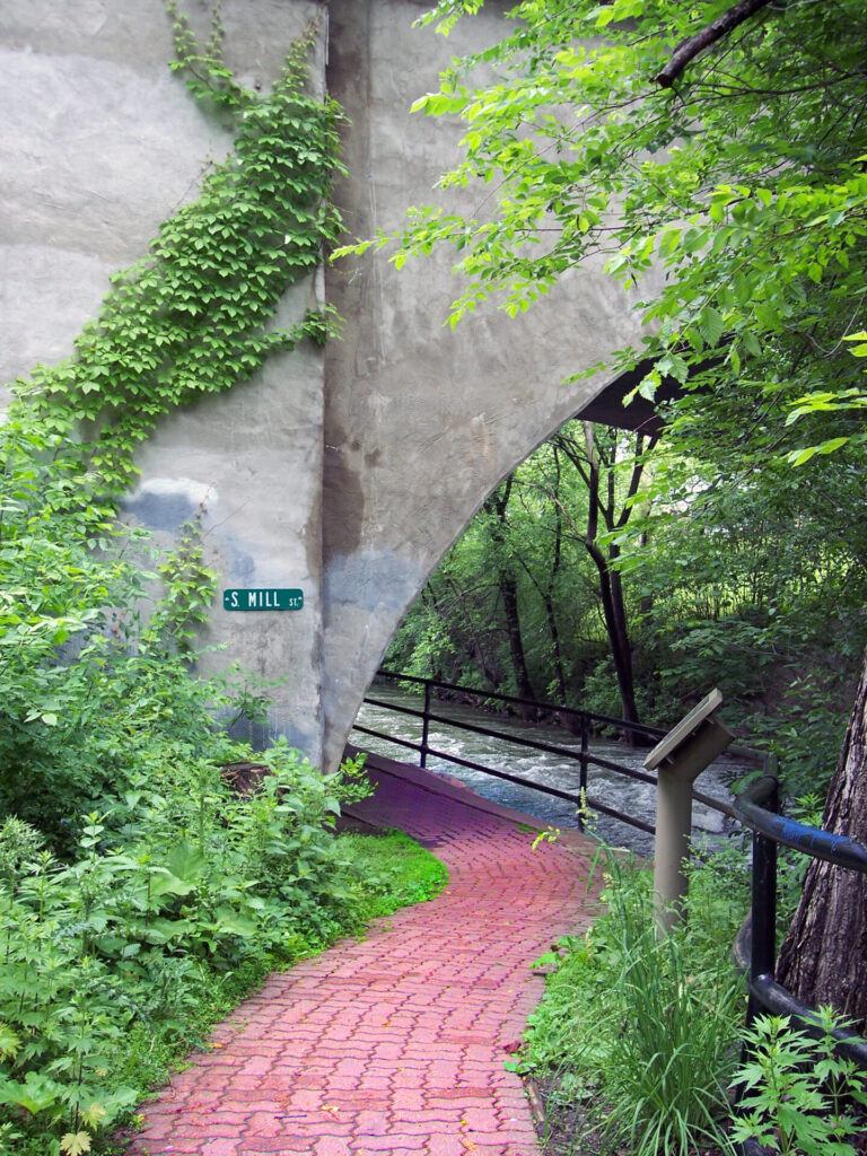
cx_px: 434
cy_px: 578
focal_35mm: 39
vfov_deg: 47.9
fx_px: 1302
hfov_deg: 36.8
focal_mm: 8
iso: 100
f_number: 3.4
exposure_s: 1/90
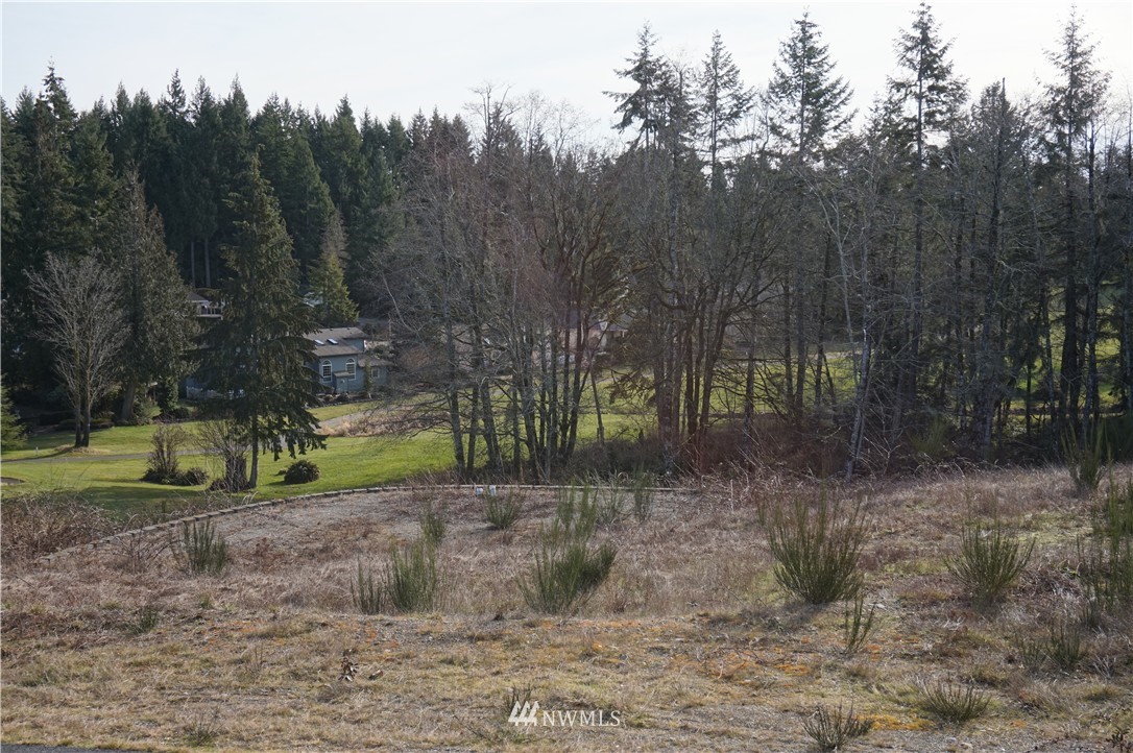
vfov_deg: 33.0
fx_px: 1273
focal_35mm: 40
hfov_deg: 48.0
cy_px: 376
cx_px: 566
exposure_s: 1/100
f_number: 8
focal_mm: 27
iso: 100
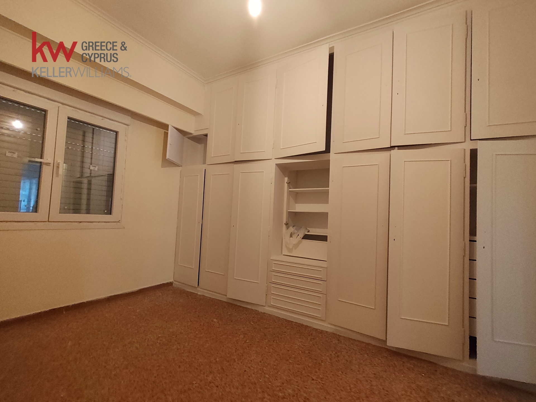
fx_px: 232
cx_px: 268
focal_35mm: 15
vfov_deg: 81.7
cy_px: 201
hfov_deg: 98.2
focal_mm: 1.67
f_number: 2.2
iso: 800
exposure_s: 1/50
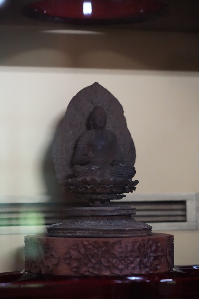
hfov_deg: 13.0
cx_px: 100
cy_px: 150
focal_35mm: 105
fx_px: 871
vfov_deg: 19.5
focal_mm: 105
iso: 12800
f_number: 4
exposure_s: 1/125
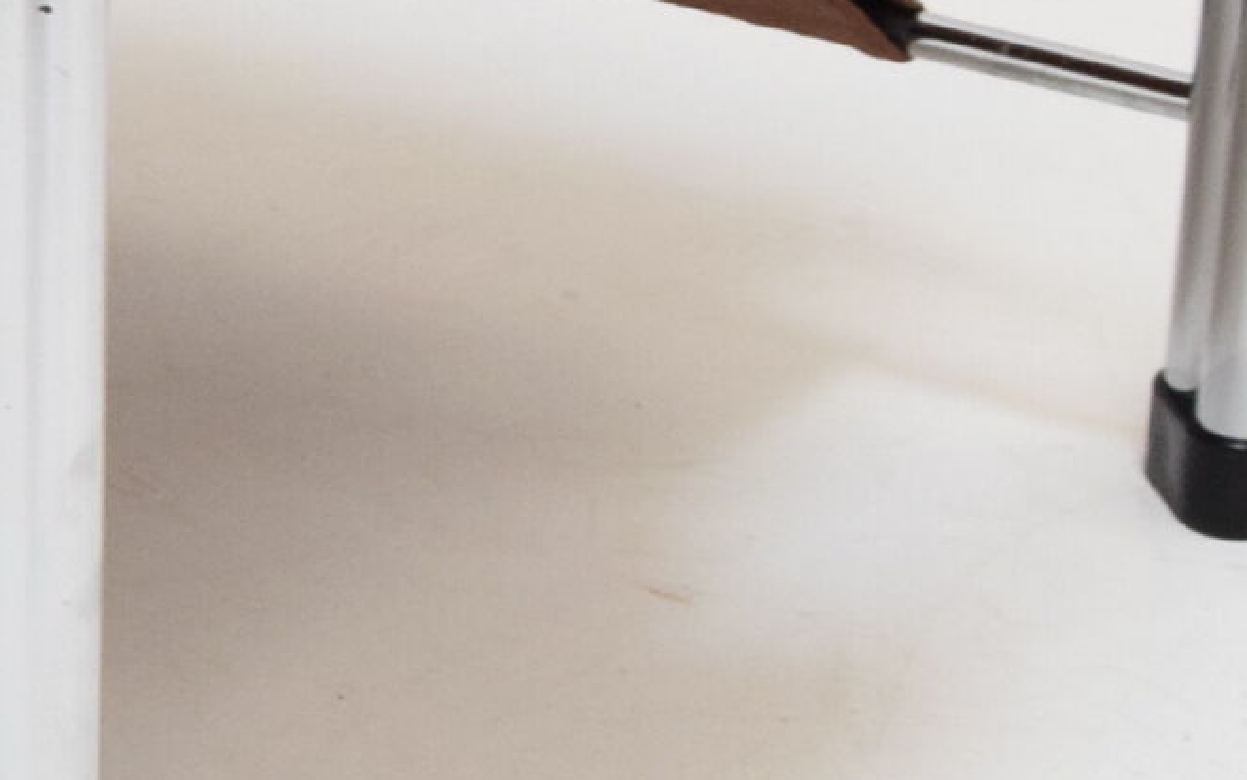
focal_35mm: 139
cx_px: -47
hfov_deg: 14.7
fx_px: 4724
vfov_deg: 9.4
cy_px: -13
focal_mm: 20
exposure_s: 1/125
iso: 1600
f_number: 5.6
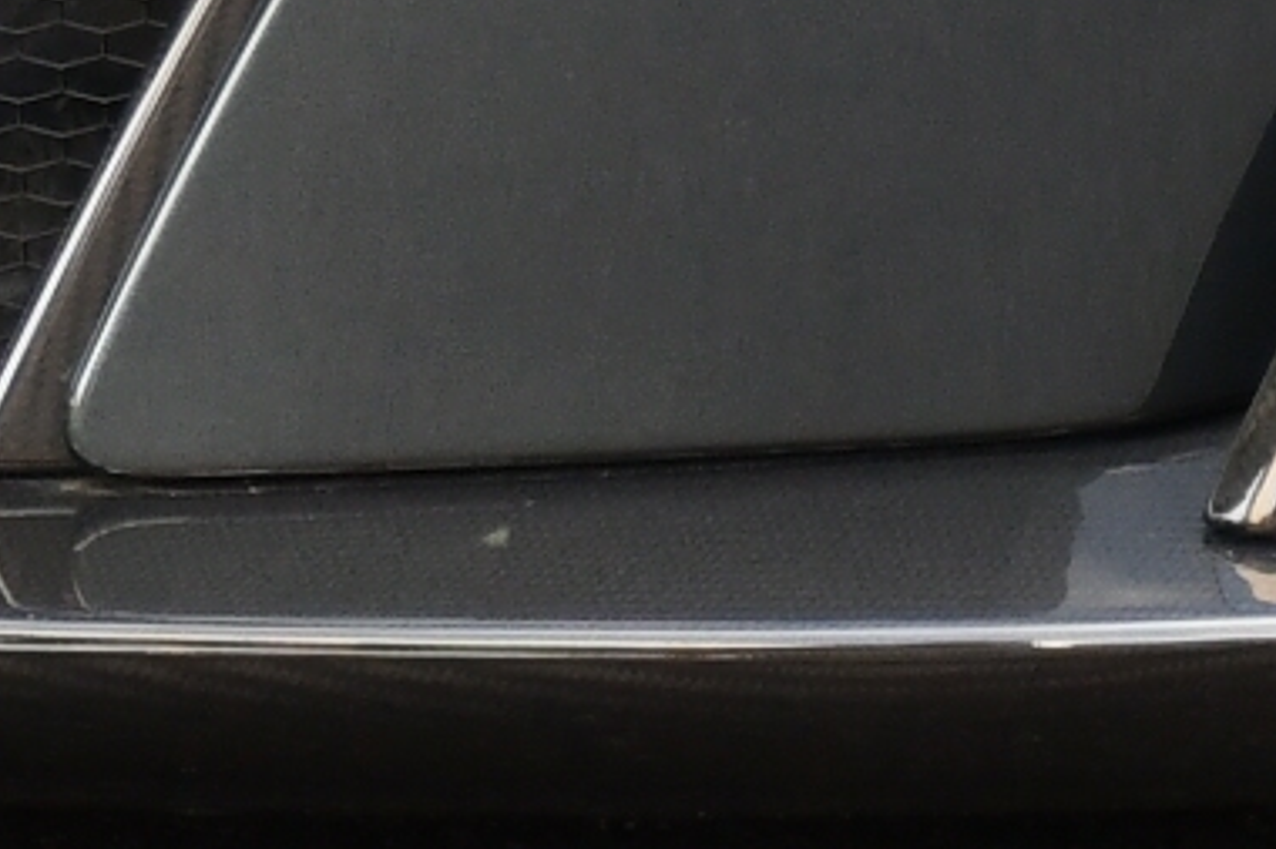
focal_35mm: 659
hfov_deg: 3.1
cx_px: 299
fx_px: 23347
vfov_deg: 2.1
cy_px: -1503
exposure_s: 1/125
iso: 400
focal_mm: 60
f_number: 5
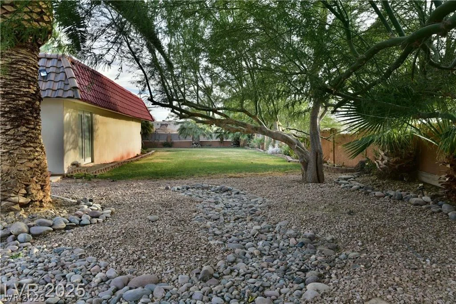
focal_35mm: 30
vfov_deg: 43.6
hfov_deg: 61.9
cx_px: 228
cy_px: 152
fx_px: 380
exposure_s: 1/60
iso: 100
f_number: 6.3
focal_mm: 30
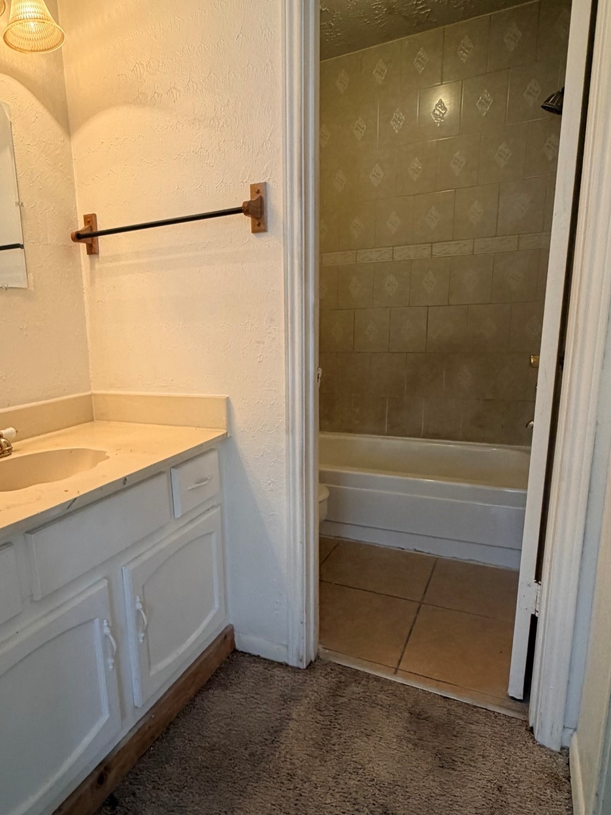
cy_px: 439
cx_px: 210
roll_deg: +2.3
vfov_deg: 73.8
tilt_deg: -12.9
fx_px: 541
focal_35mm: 23
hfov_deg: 57.7
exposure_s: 1/120
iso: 200
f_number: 2.2
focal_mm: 2.22
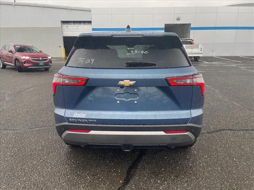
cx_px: 127
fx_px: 191
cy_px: 95
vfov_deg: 53.1
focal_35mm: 26
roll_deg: +1.0
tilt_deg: -15.1
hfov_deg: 67.3
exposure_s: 1/121
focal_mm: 4.2
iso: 40
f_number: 1.6
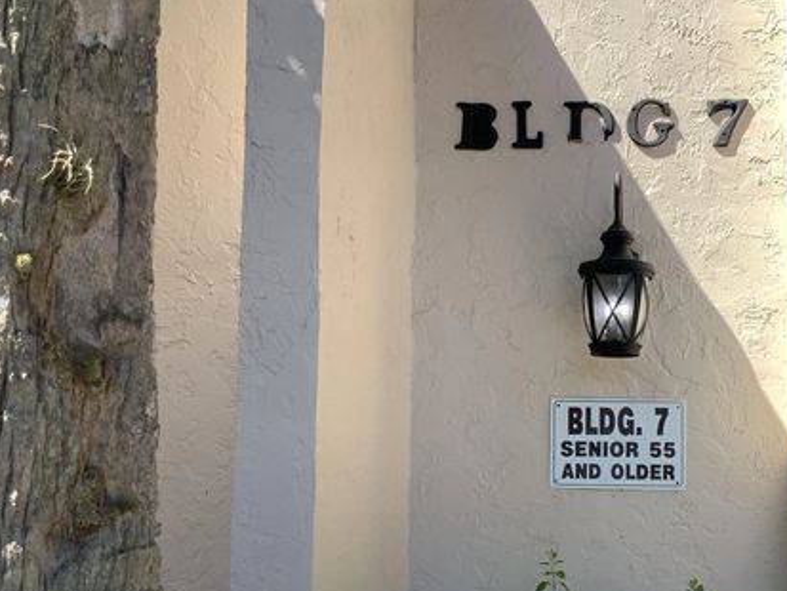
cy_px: 360
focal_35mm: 48
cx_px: 566
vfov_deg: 30.2
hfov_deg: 38.9
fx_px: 1092
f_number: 2.4
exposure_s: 1/604
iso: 25
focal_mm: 3.3
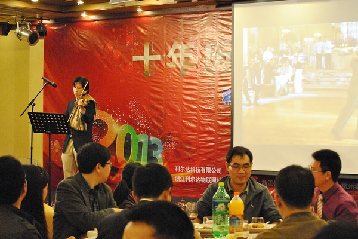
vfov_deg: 16.6
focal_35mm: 82
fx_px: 820
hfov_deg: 24.6
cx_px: 179
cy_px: 120
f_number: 6.3
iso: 1600
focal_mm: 55
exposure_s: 1/30
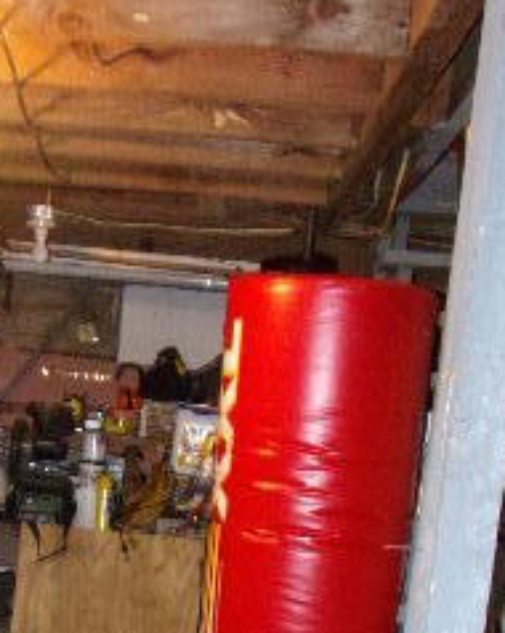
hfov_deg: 23.8
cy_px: 652
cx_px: 90
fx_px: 1179
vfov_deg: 28.0
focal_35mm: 63
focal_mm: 4.3
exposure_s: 1/34
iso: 500
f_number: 3.3
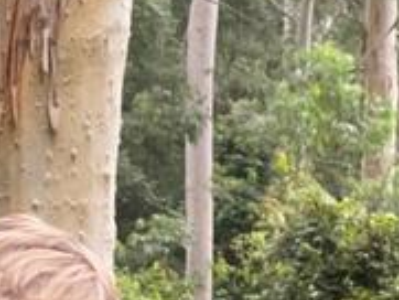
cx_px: -75
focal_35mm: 219
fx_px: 2526
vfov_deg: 6.7
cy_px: 449
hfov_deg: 8.9
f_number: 2.2
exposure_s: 1/96
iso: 200
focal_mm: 7.5
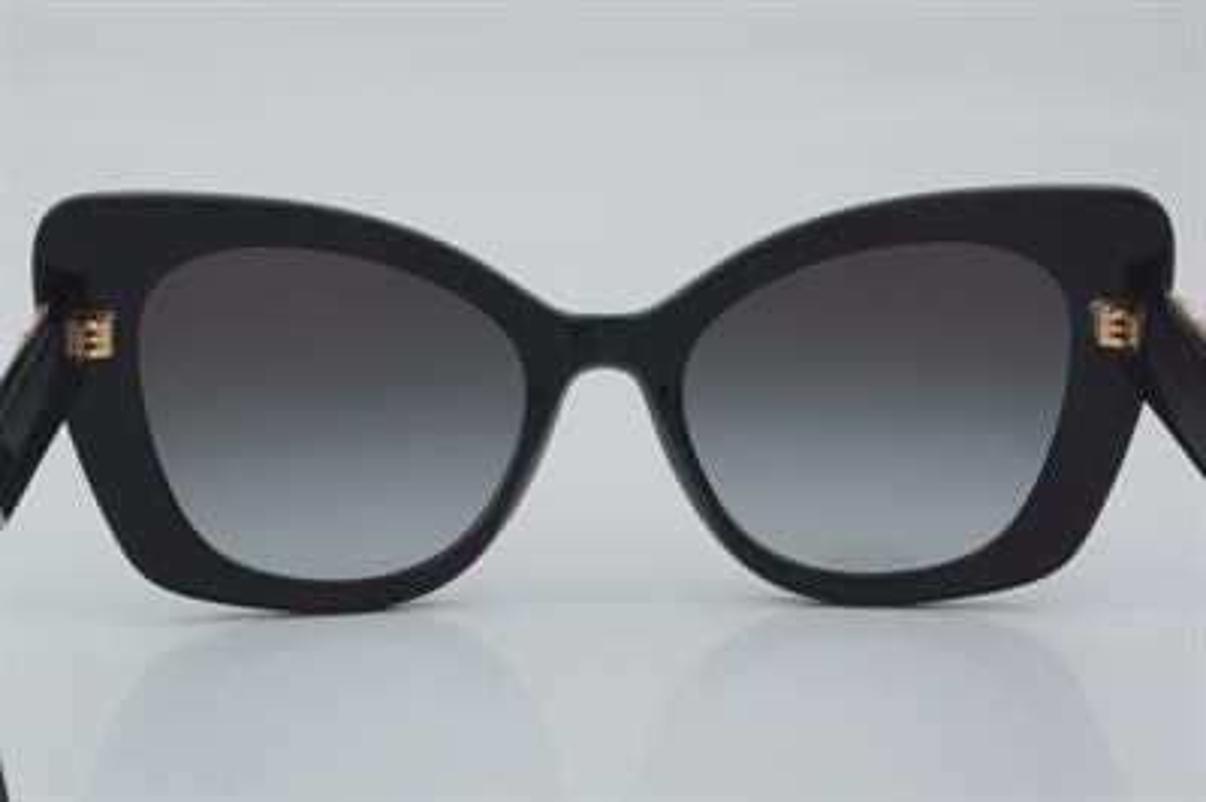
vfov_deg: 16.5
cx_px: 603
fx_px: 2761
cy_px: 401
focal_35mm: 82
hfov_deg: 24.6
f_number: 32
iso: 100
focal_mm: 55
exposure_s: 1/4
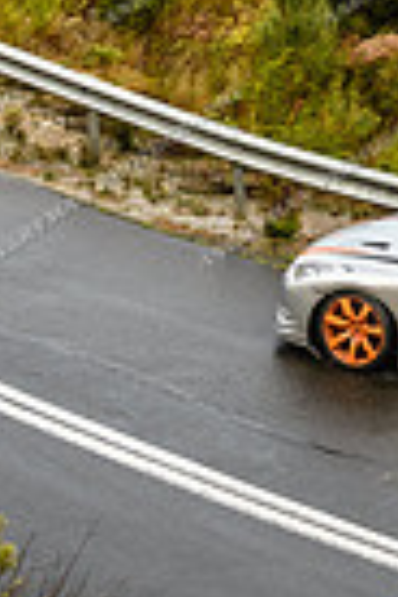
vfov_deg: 10.8
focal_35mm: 186
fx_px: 3084
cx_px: 610
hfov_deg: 7.3
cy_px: -182
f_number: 4.5
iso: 400
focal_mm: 38
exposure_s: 1/800
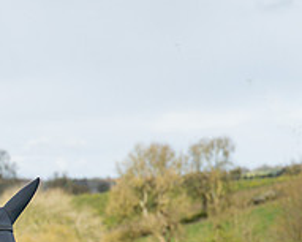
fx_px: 3121
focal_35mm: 349
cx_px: -72
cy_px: 327
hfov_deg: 5.5
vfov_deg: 4.4
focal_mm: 70
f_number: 4
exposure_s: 1/2500
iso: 400
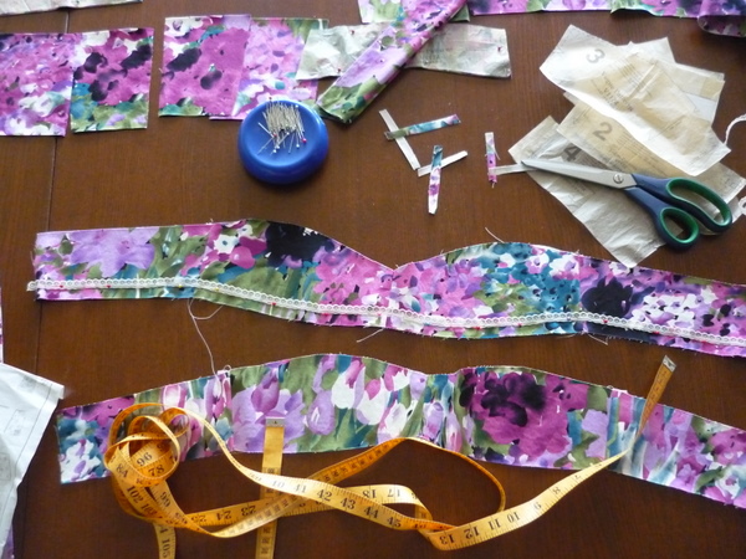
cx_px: 373
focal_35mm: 33
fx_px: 711
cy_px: 280
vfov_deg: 42.9
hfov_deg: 55.4
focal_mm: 5.5
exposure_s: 1/40
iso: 800
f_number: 2.8
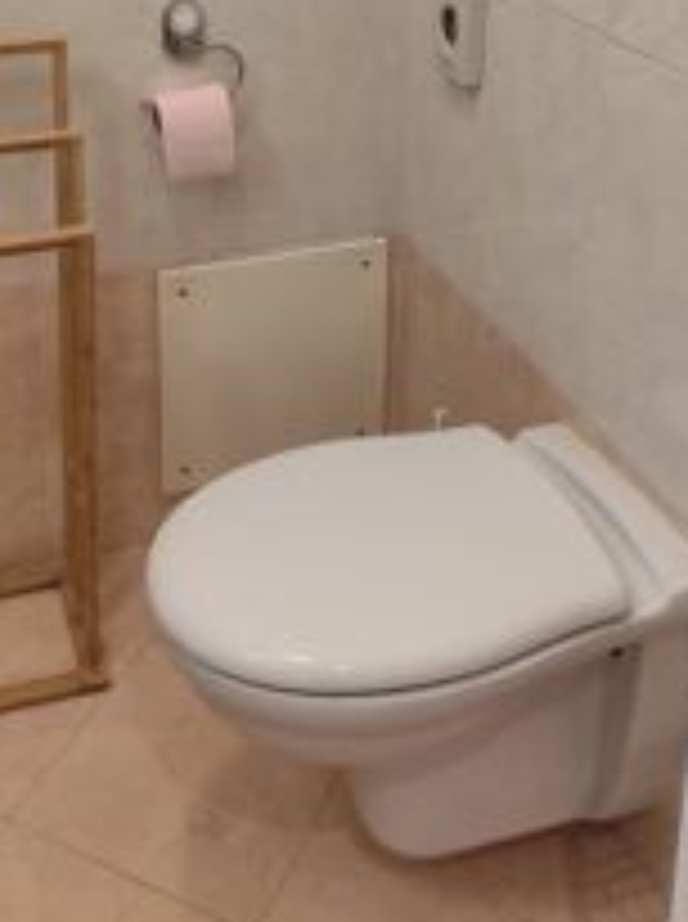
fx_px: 1276
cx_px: 283
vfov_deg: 35.4
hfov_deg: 30.1
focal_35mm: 48
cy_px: -29
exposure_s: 1/50
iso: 800
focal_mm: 6.19
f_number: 1.65
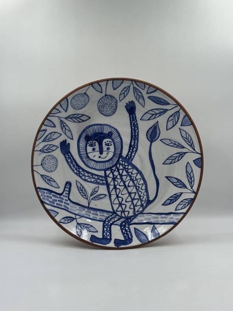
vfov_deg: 38.9
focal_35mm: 49
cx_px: 118
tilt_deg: -7.8
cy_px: 157
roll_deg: -0.5
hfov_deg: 29.7
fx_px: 440
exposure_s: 1/467
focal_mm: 6.86
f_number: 1.78
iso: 64
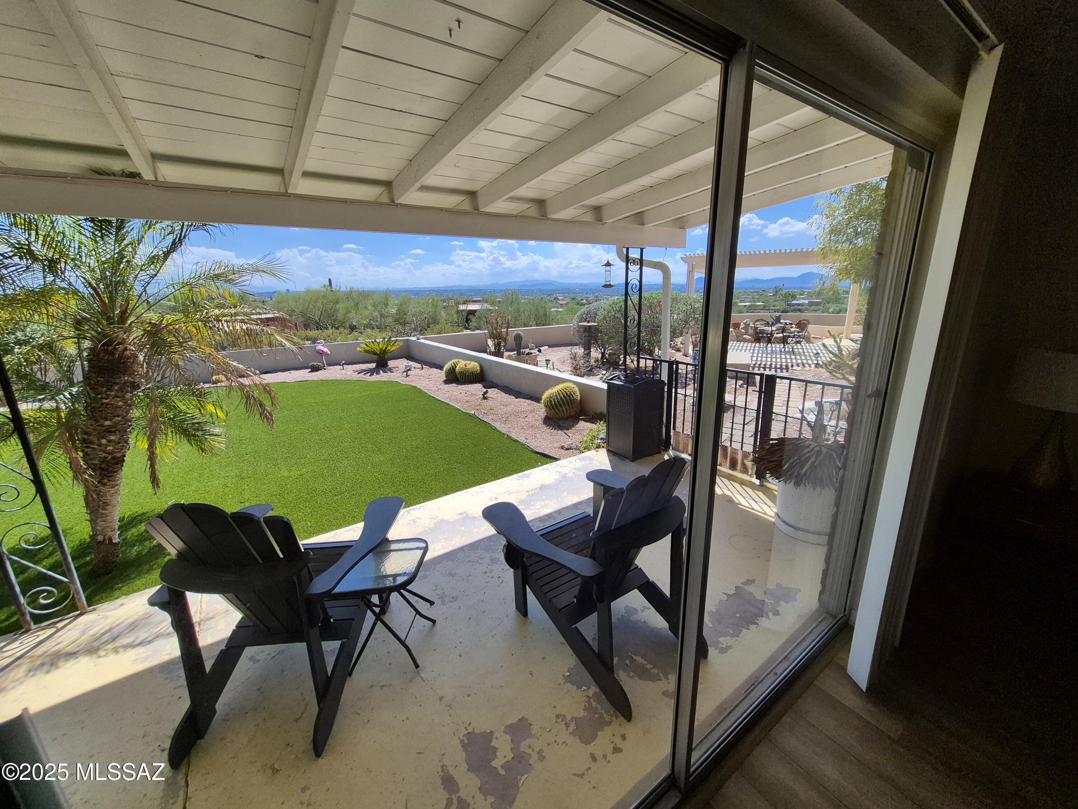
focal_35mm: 13
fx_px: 405
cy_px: 404
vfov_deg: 89.9
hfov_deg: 106.2
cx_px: 539
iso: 50
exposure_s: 1/1836
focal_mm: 1.74
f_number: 2.2
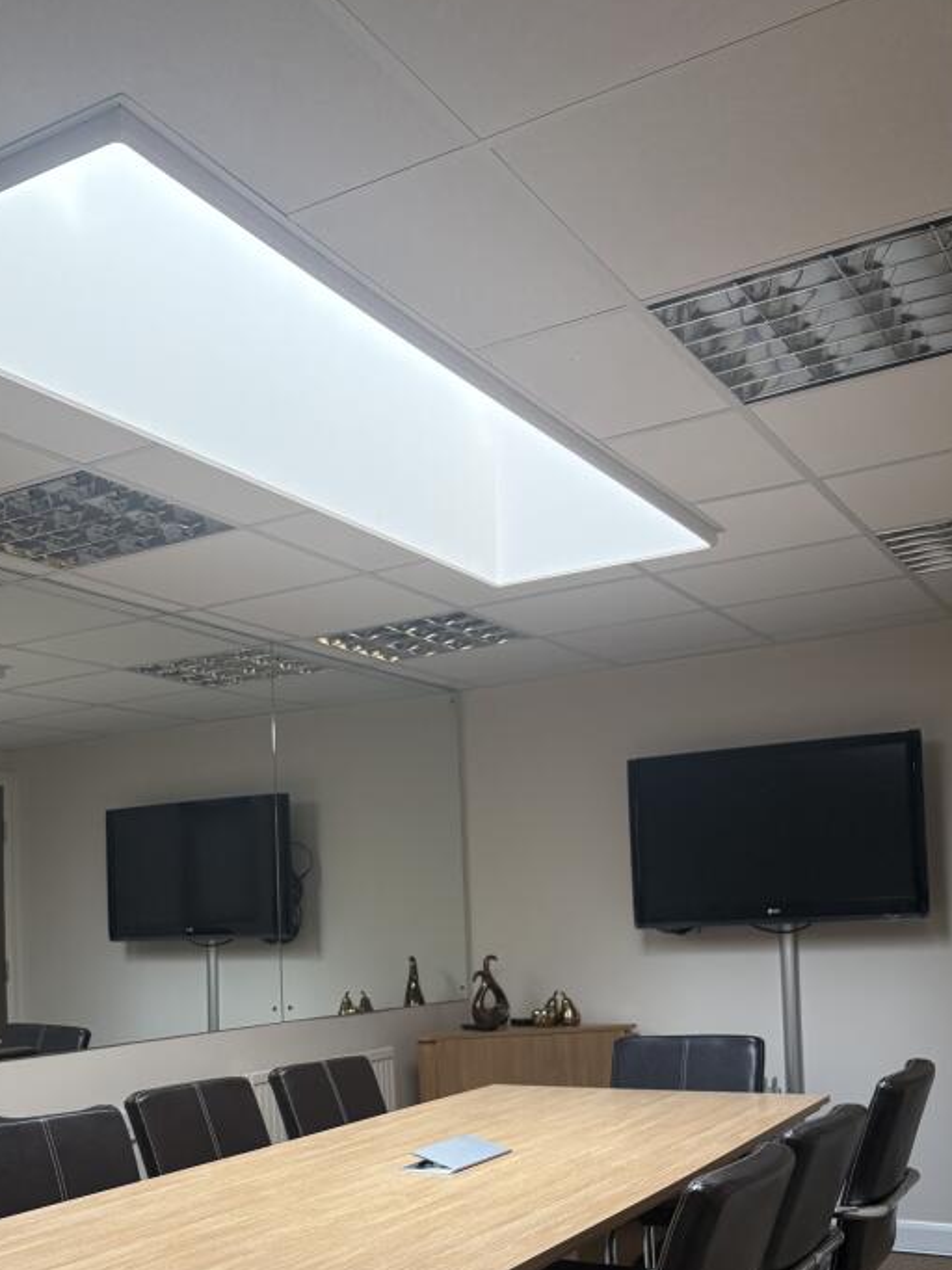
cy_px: 926
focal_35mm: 39
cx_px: 255
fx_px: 1431
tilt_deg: +0.5
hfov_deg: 36.1
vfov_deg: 46.4
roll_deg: +3.0
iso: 125
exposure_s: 1/109
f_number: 1.6
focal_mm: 5.96
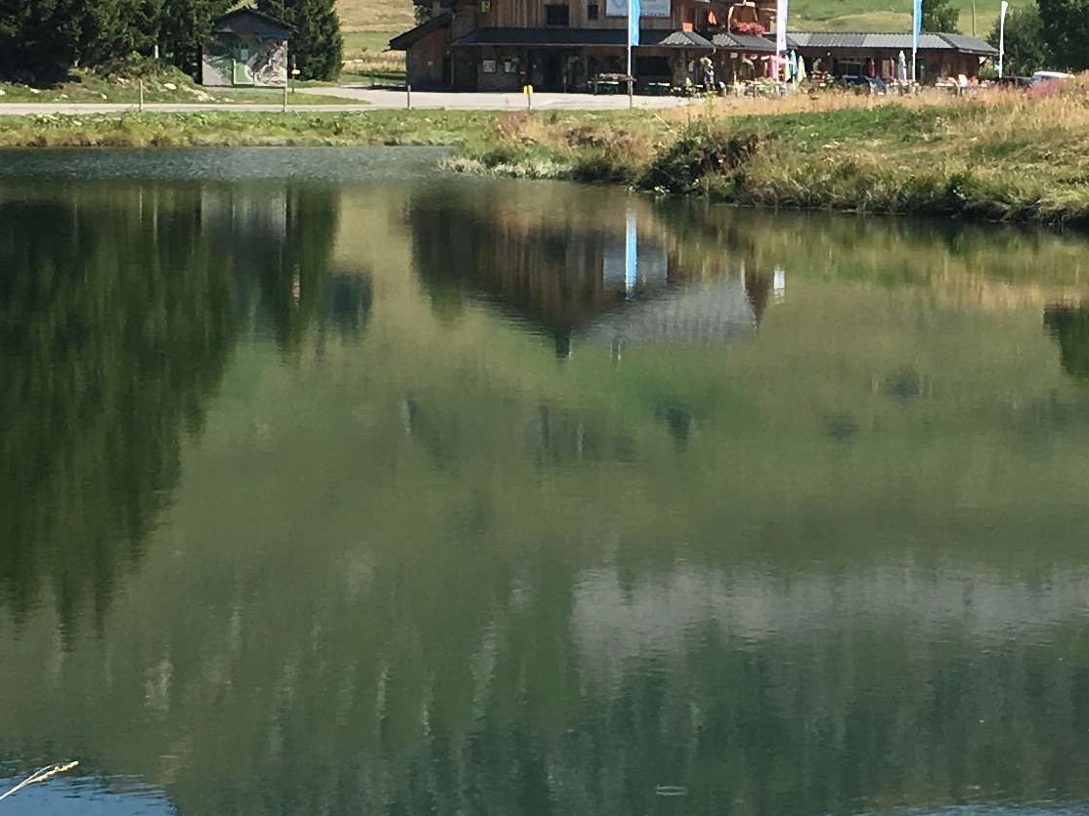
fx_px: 3303
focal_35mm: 105
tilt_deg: -1.5
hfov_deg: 18.4
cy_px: 211
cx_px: 1000
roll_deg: -1.4
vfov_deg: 14.0
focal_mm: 4.15
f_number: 2.2
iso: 25
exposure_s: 1/1148
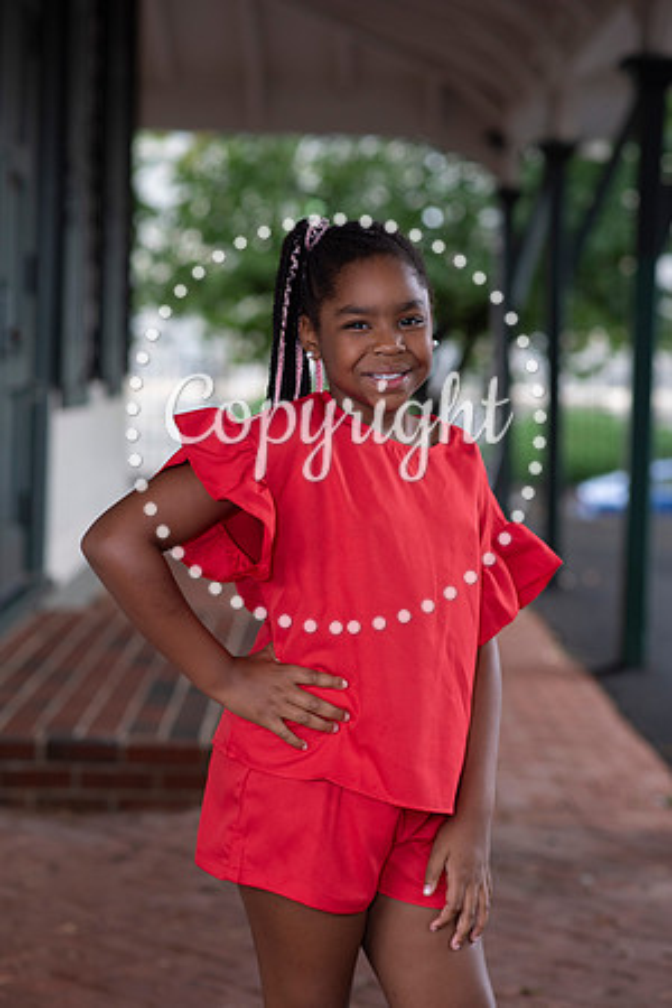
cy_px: 504
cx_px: 336
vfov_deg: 23.9
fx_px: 2380
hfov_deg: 16.1
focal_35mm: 85
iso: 400
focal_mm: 85
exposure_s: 1/200
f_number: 3.5
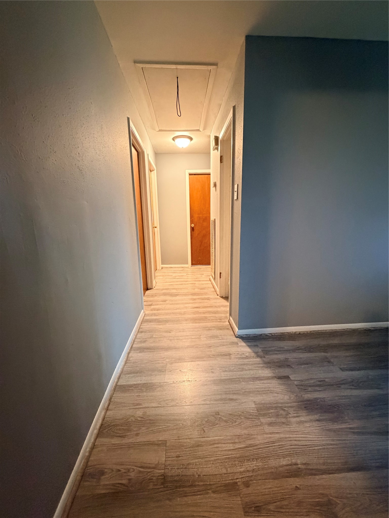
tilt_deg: -11.7
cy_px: 259
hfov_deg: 85.7
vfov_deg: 102.1
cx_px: 194
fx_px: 210
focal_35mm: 14
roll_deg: +1.2
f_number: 2.2
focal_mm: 2.22
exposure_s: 1/60
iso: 1000
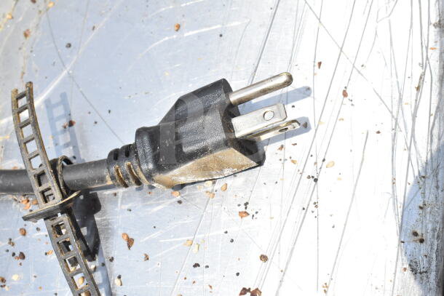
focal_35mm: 57
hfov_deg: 35.0
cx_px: 222
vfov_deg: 23.8
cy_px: 148
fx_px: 703
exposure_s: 1/1000
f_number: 16
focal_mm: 38
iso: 1600
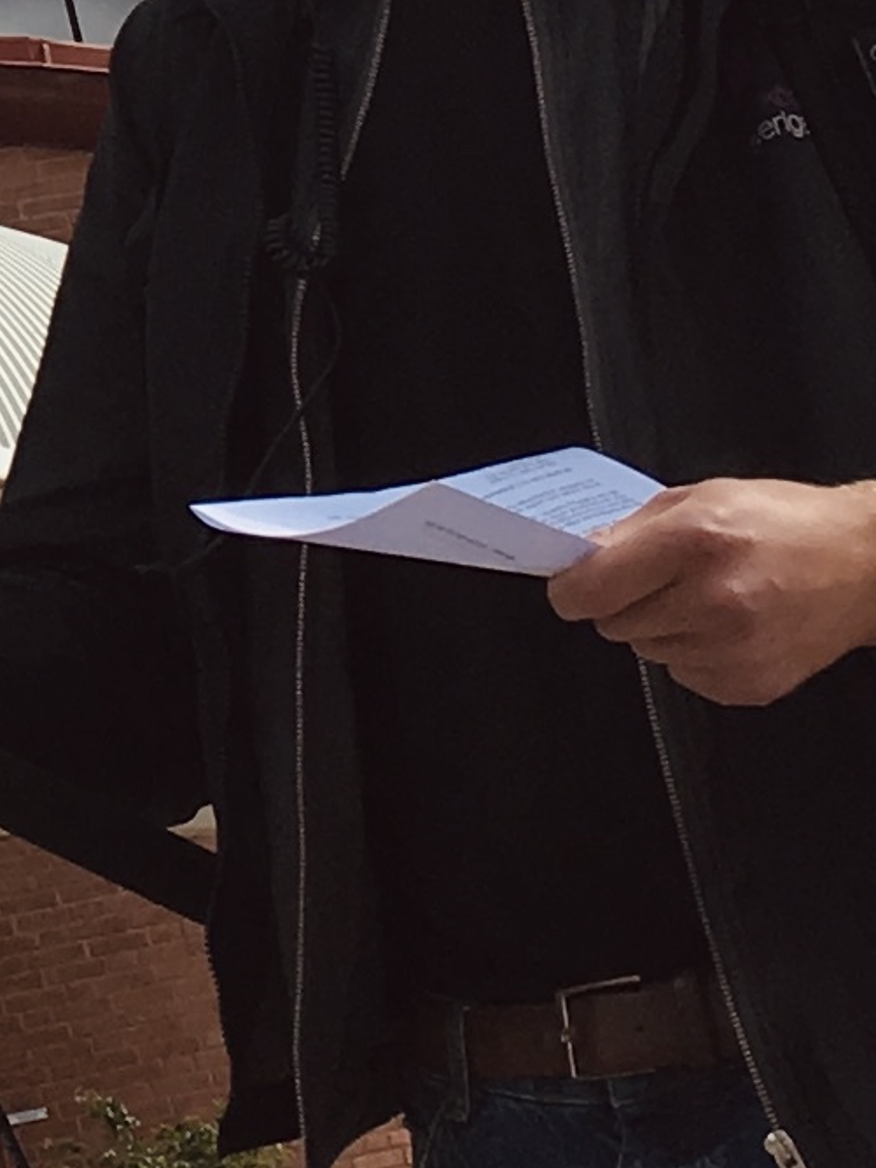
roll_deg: +11.6
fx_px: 5905
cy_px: -472
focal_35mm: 175
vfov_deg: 11.0
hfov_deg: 8.2
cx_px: -631
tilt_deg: +17.3
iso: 25
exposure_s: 1/1026
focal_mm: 4.15
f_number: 2.2
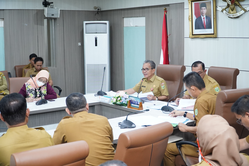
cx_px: 124
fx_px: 332
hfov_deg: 41.1
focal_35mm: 48
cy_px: 83
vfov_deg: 28.1
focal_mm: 32
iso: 4000
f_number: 4
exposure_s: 1/125
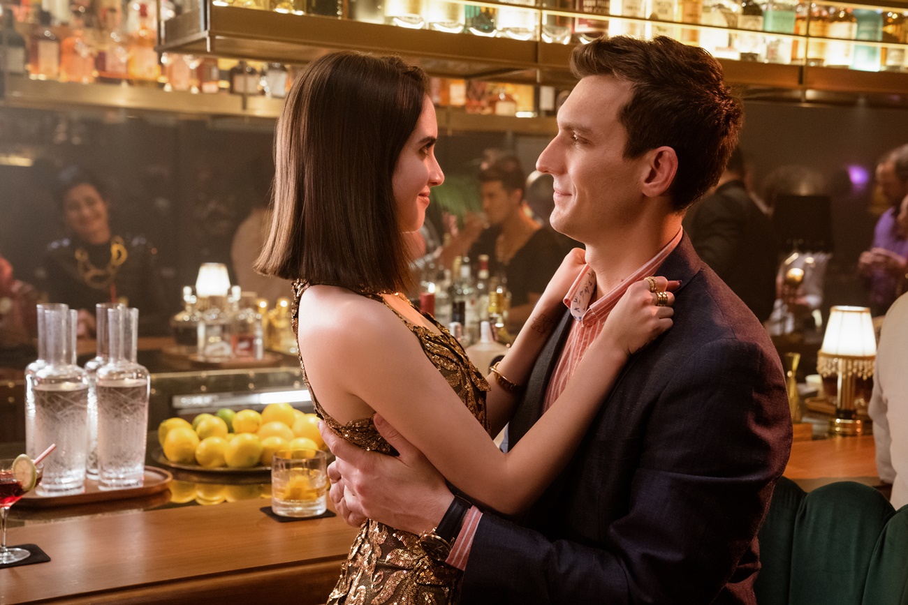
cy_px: 302
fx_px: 1261
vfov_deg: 27.0
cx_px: 454
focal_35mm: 50
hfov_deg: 39.6
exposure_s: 1/125
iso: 5000
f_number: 4.5
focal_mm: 50
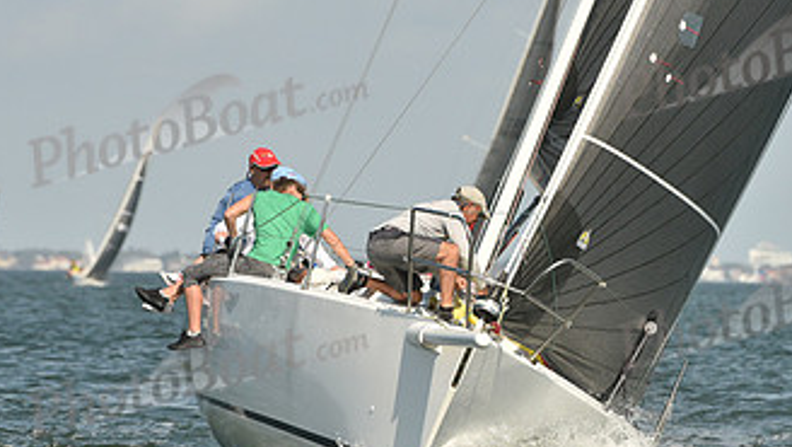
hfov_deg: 2.9
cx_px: 495
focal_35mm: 741
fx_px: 15572
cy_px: 216
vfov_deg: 1.6
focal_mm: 400
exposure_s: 1/1250
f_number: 8
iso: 400
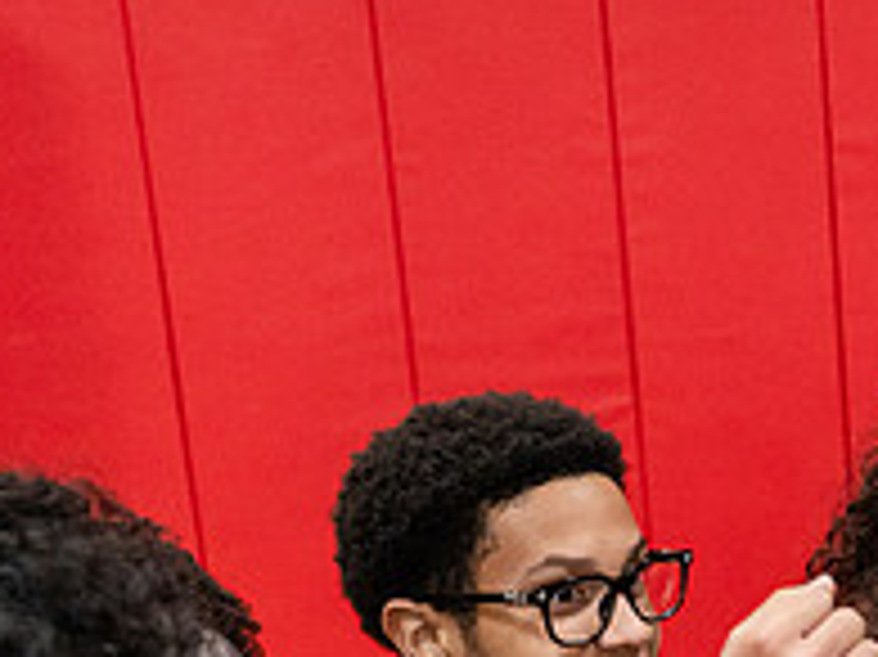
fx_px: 1901
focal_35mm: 75
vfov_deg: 19.2
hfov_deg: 23.1
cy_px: 602
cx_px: 1136
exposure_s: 1/160
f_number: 4
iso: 5000
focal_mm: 24
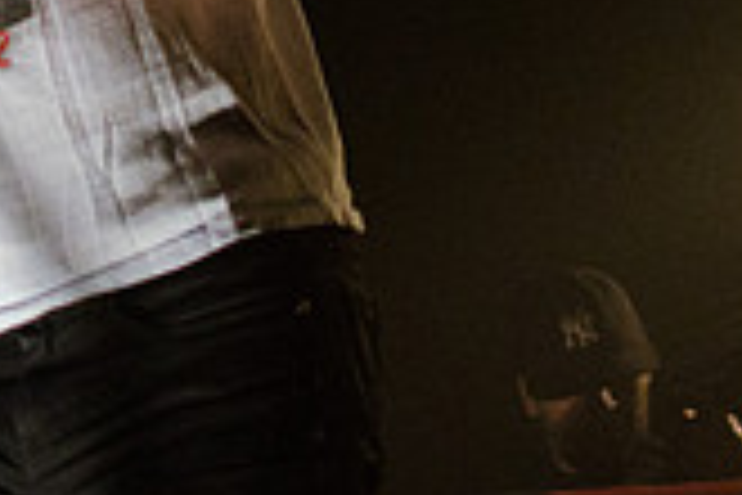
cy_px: -173
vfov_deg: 7.3
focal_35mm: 185
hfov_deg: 11.1
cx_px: 405
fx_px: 3808
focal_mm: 35
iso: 3200
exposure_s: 1/250
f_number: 2.8
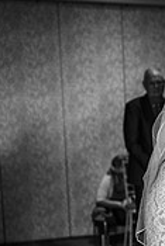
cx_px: 334
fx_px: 796
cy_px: 204
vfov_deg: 17.5
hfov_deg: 10.8
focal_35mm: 116
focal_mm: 35
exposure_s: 1/200
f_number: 2.2
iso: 400
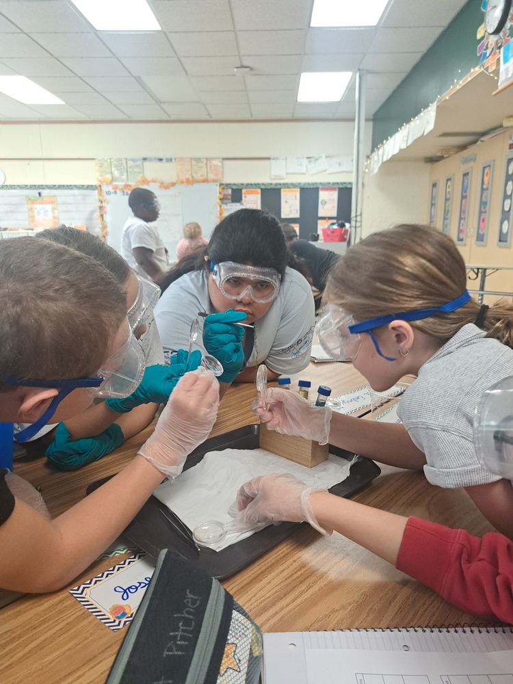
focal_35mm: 24
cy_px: 342
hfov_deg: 56.8
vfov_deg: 71.6
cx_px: 256
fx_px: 474
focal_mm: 5.23
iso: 160
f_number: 1.8
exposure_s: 1/60
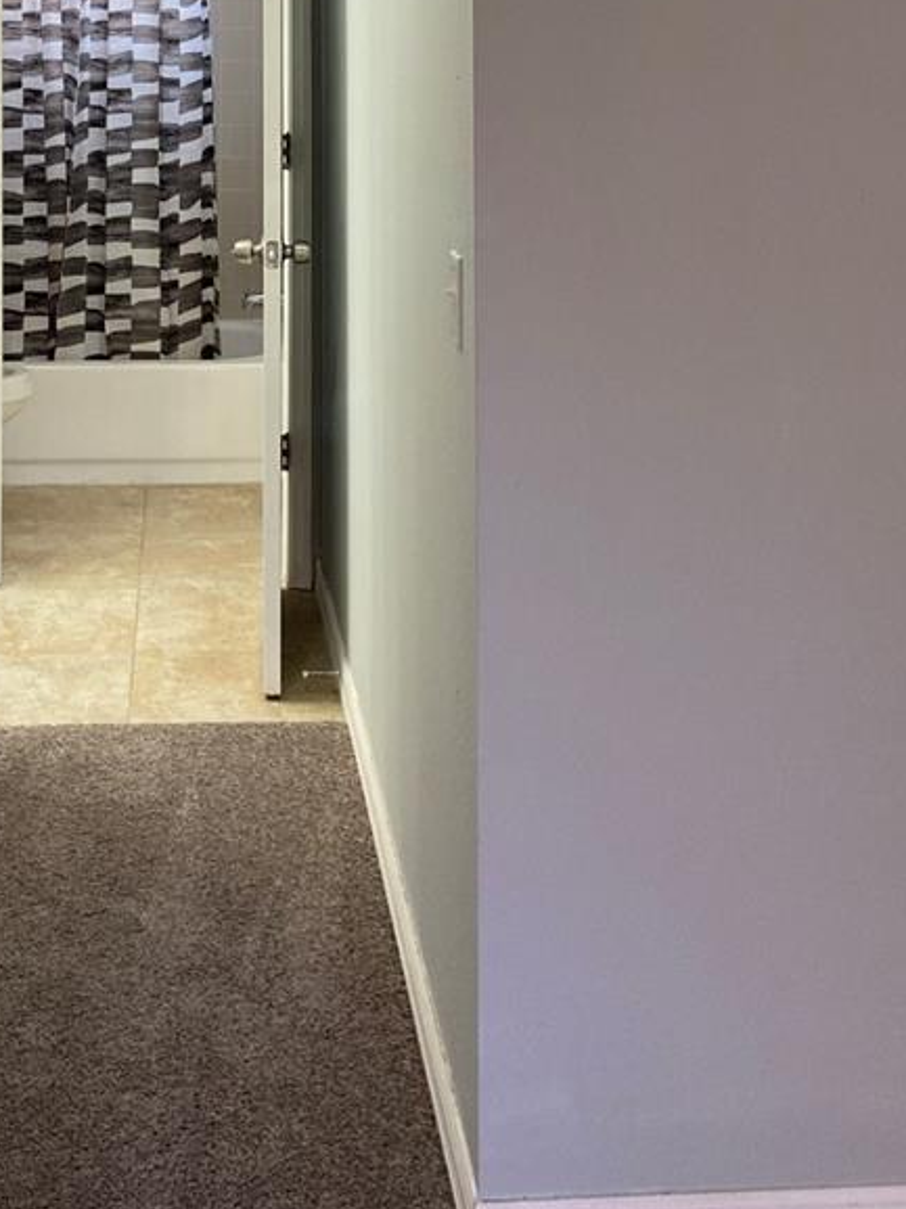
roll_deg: +0.2
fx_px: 1886
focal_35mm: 54
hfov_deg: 26.7
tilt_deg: -0.8
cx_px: 243
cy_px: 21
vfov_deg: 32.9
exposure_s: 1/60
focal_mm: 4.25
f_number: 1.8
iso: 100
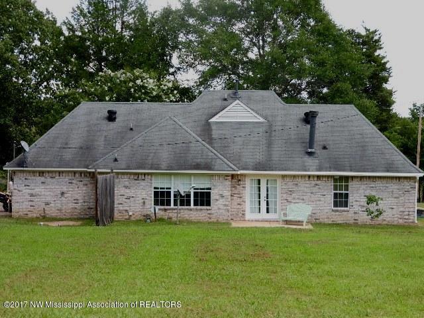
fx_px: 980
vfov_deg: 18.4
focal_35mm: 80
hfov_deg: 24.4
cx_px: 212
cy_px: 159
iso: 140
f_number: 4.5
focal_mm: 14.3
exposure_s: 1/250
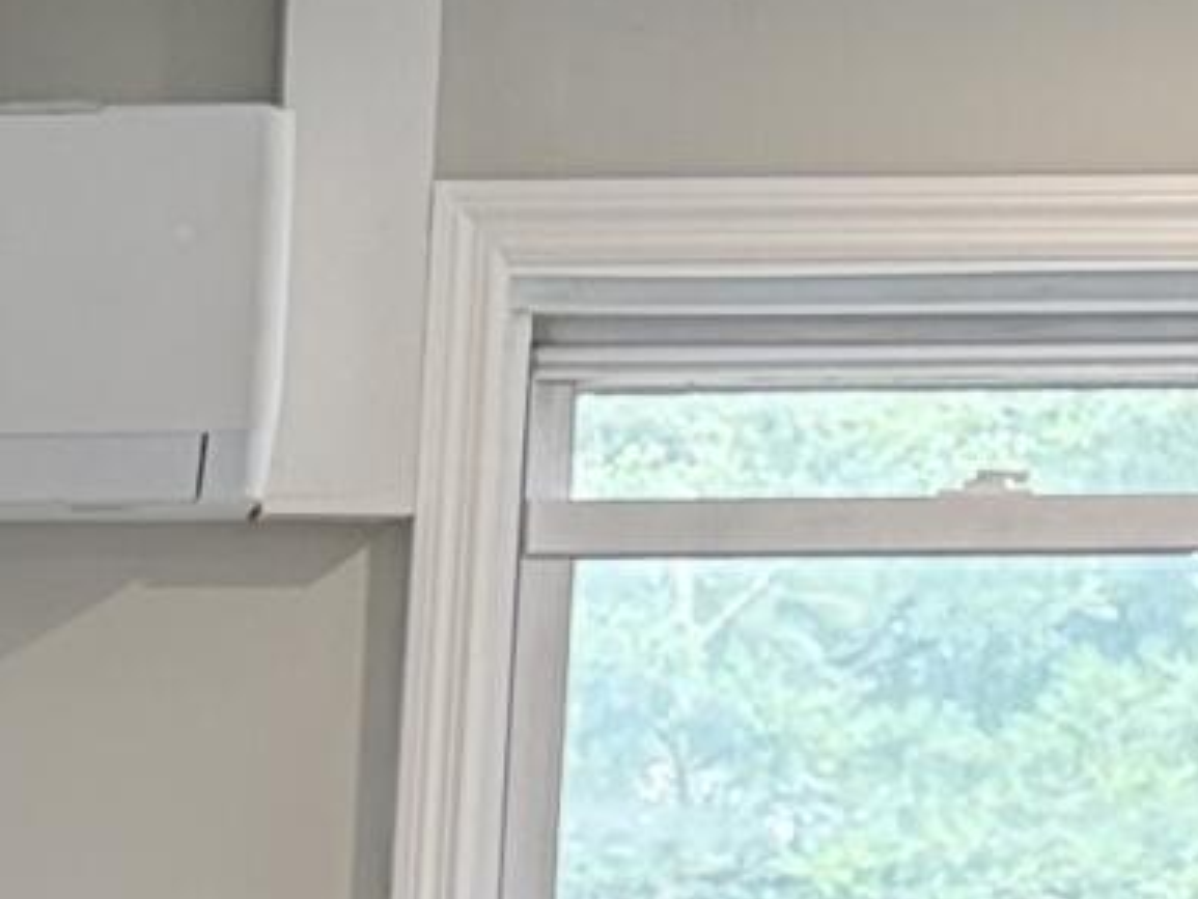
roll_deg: -0.4
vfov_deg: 7.5
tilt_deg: -6.7
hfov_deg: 9.8
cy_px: 2087
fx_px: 6474
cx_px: -1285
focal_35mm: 187
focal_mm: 6.76
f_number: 1.78
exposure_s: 1/60
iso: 200
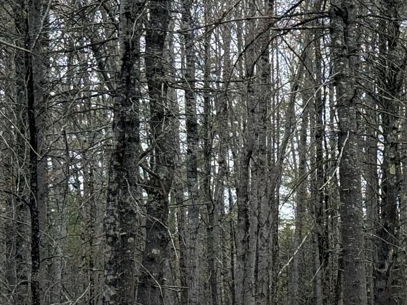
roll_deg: +2.3
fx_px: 1752
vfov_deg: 10.0
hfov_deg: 12.6
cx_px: 615
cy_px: 210
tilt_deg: +5.5
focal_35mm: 149
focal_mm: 6.76
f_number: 1.78
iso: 80
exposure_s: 1/1055
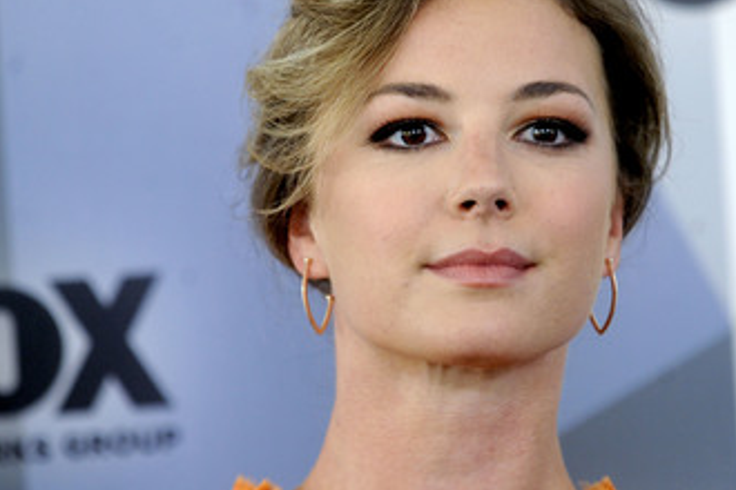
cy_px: 200
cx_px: 393
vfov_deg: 5.0
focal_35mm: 273
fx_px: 5581
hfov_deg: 7.5
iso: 1600
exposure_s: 1/250
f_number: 5
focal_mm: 200
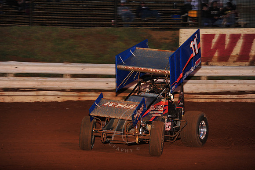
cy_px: 85
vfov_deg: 7.4
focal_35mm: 185
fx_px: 1310
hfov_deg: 11.1
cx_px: 128
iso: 800
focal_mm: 185
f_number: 5.6
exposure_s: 1/320
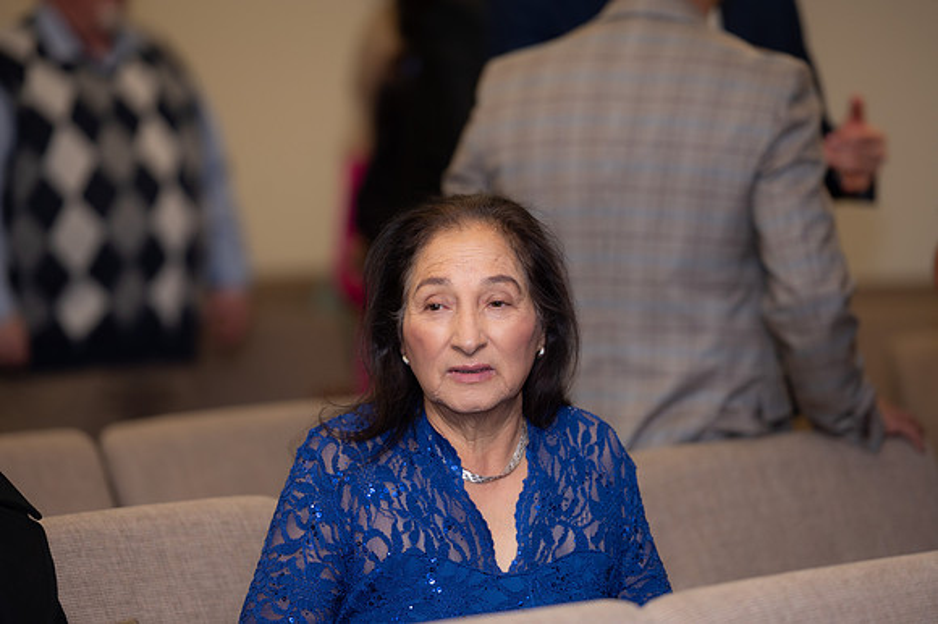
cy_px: 312
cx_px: 469
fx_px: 4557
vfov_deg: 7.8
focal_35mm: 175
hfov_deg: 11.8
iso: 200
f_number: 2.8
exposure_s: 1/200
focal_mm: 175
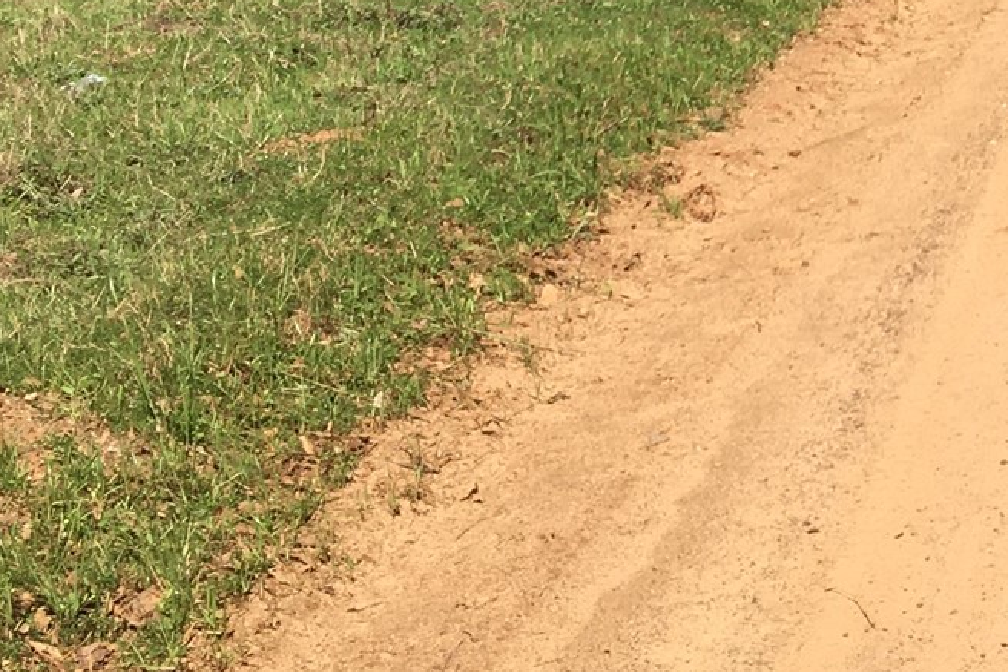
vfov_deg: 14.0
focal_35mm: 94
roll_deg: +2.9
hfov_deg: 20.5
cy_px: -192
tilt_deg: -1.3
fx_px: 2632
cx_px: 1143
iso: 25
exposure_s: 1/1350
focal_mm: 4.15
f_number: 2.2
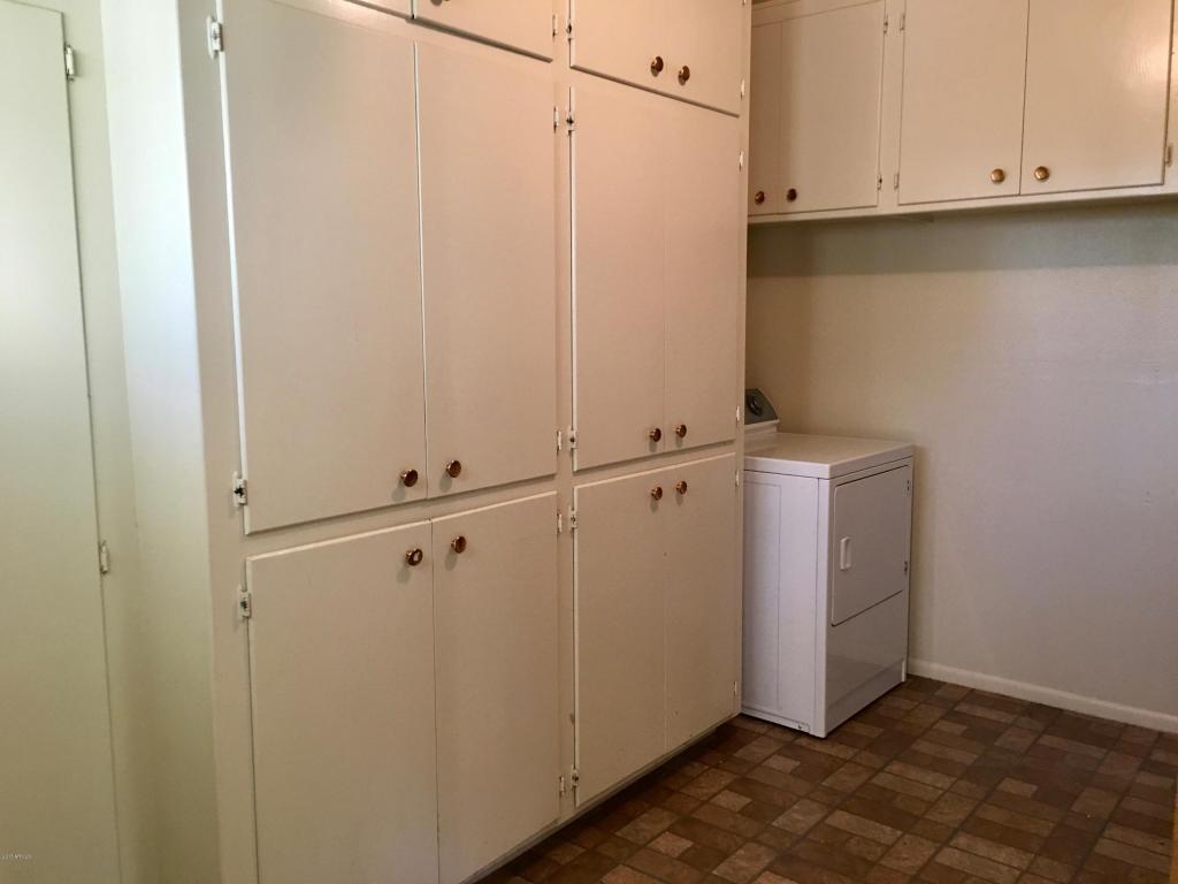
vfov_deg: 48.2
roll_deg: +0.0
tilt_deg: -6.9
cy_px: 442
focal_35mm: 29
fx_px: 987
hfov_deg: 61.7
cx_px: 589
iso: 100
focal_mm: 4.15
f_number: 2.2
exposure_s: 1/30
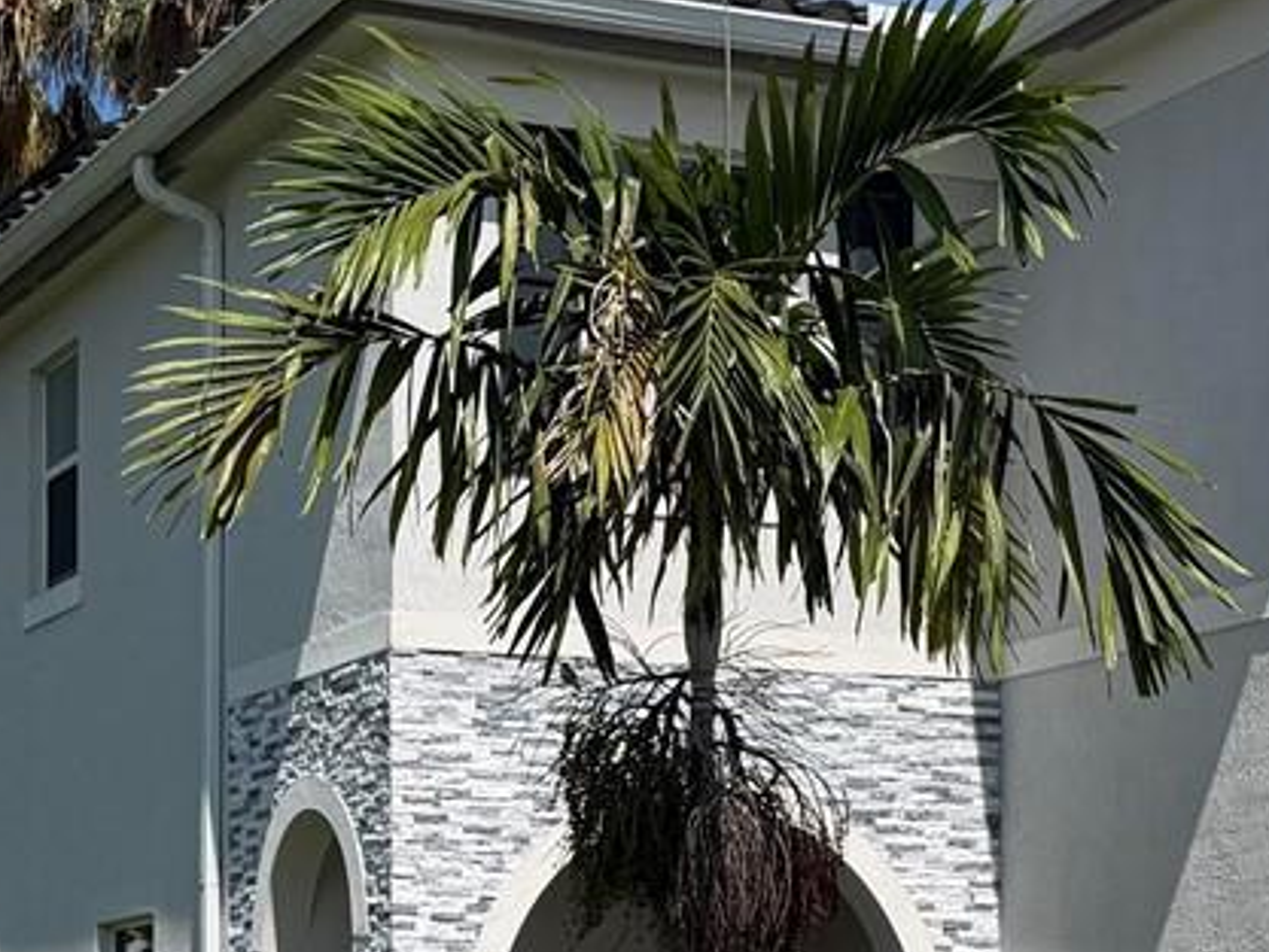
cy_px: 879
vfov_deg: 15.9
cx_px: 487
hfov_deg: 21.3
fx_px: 3374
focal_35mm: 92
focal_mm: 6.76
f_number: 1.78
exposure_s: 1/6711
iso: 80
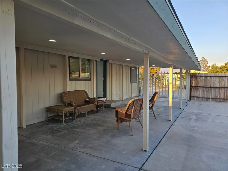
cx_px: 114
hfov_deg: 73.9
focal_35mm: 23
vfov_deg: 58.9
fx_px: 151
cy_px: 86
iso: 40
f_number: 1.7
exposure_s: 1/180
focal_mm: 6.3
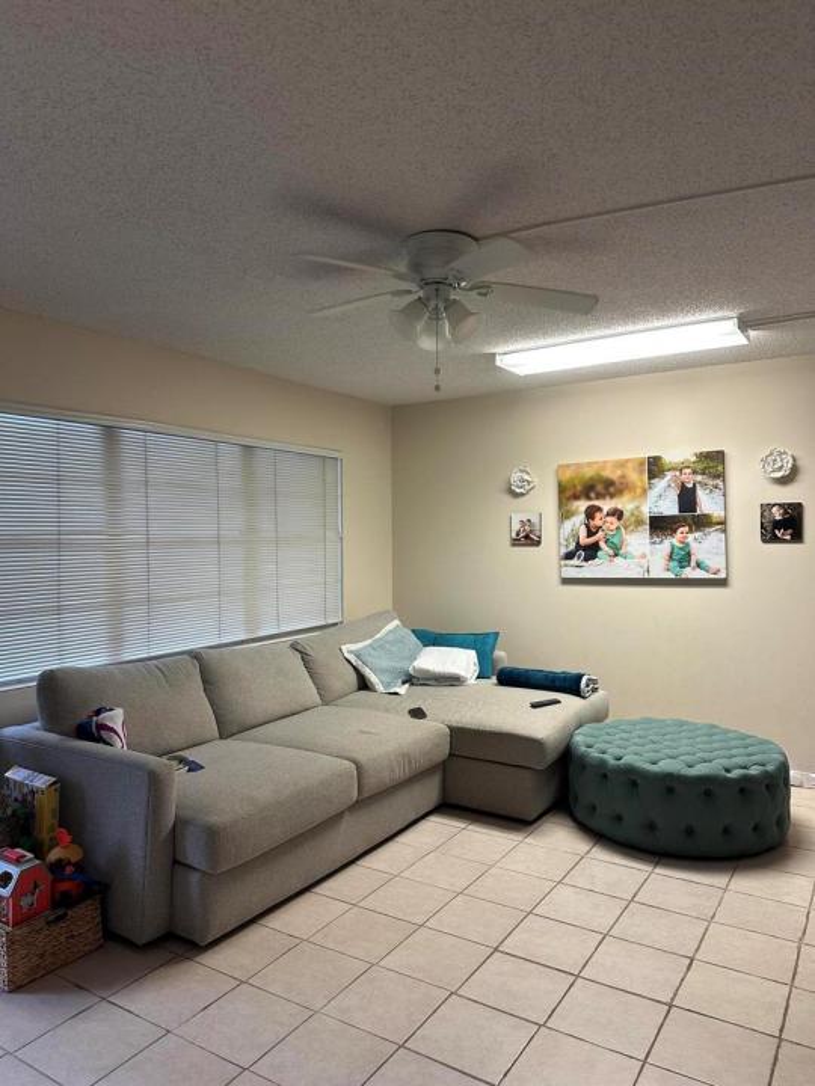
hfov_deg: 56.8
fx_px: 753
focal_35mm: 24
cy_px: 543
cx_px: 408
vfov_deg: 71.6
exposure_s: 1/120
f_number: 1.78
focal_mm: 6.86
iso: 160
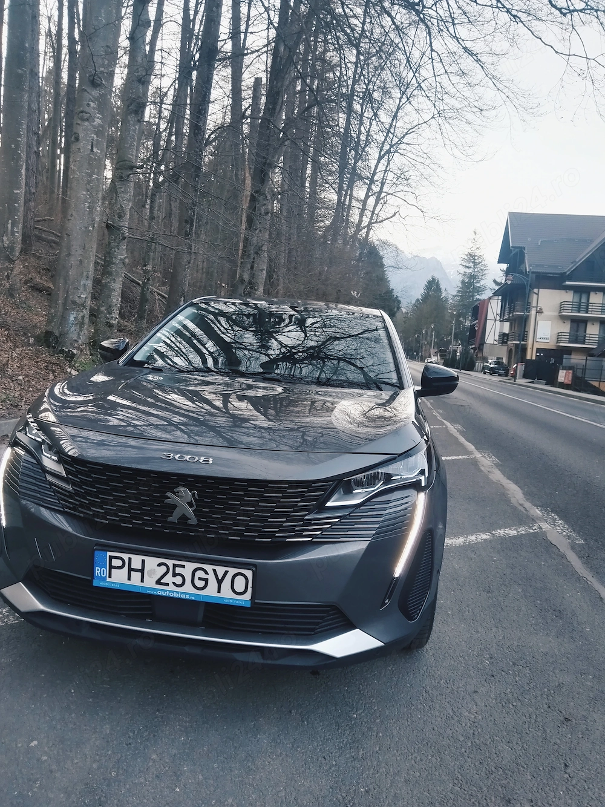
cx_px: 302
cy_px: 404
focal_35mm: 16
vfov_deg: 94.5
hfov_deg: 78.1
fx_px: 373
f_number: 1.9
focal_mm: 1.68
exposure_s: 1/100
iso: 180
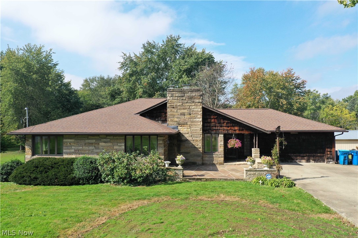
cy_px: 119
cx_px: 179
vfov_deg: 46.4
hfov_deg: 65.5
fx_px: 278
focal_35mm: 28
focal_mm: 10.26
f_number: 5.6
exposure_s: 1/320
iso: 100
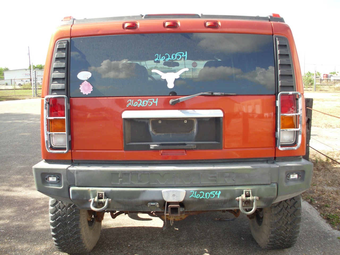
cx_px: 170
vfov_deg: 37.7
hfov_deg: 49.0
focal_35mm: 38
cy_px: 128
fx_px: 373
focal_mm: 6.3
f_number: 2.9
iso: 50
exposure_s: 1/215
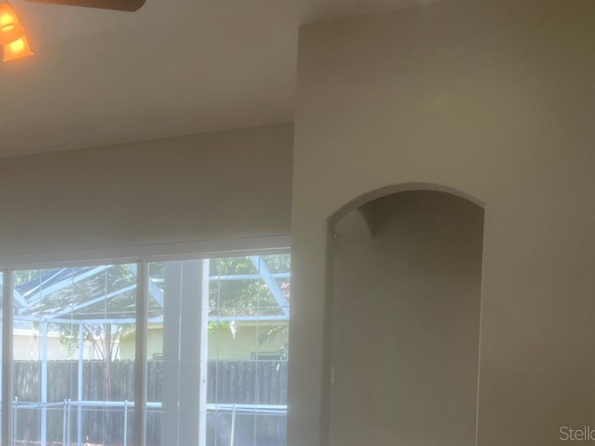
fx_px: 1066
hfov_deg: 28.3
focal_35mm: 62
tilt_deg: -1.8
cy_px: 433
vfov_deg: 22.8
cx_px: -67
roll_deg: -0.3
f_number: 1.5
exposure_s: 1/120
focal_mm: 5.7
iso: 80
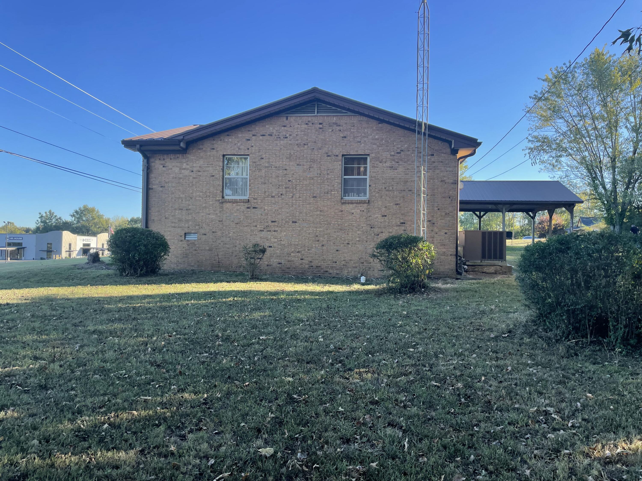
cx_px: 321
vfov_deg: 53.1
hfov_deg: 67.3
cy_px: 240
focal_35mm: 26
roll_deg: -0.2
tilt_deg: -0.1
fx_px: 482
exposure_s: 1/917
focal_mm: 4.2
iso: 32
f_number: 1.6
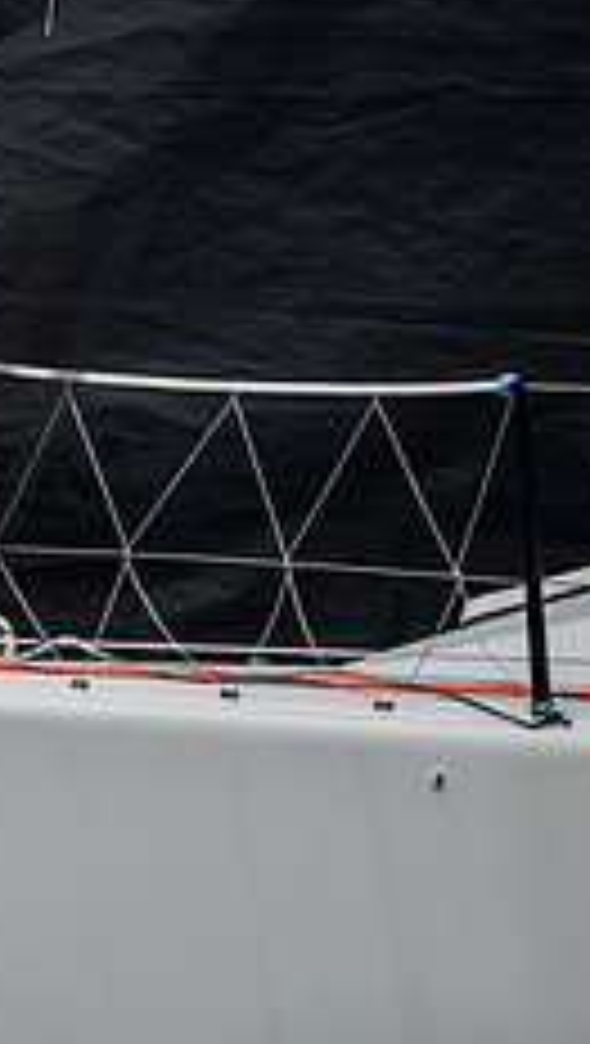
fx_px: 30422
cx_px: -456
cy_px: 402
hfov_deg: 1.1
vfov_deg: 2.0
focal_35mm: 1097
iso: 800
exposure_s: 1/1600
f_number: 8
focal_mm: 400
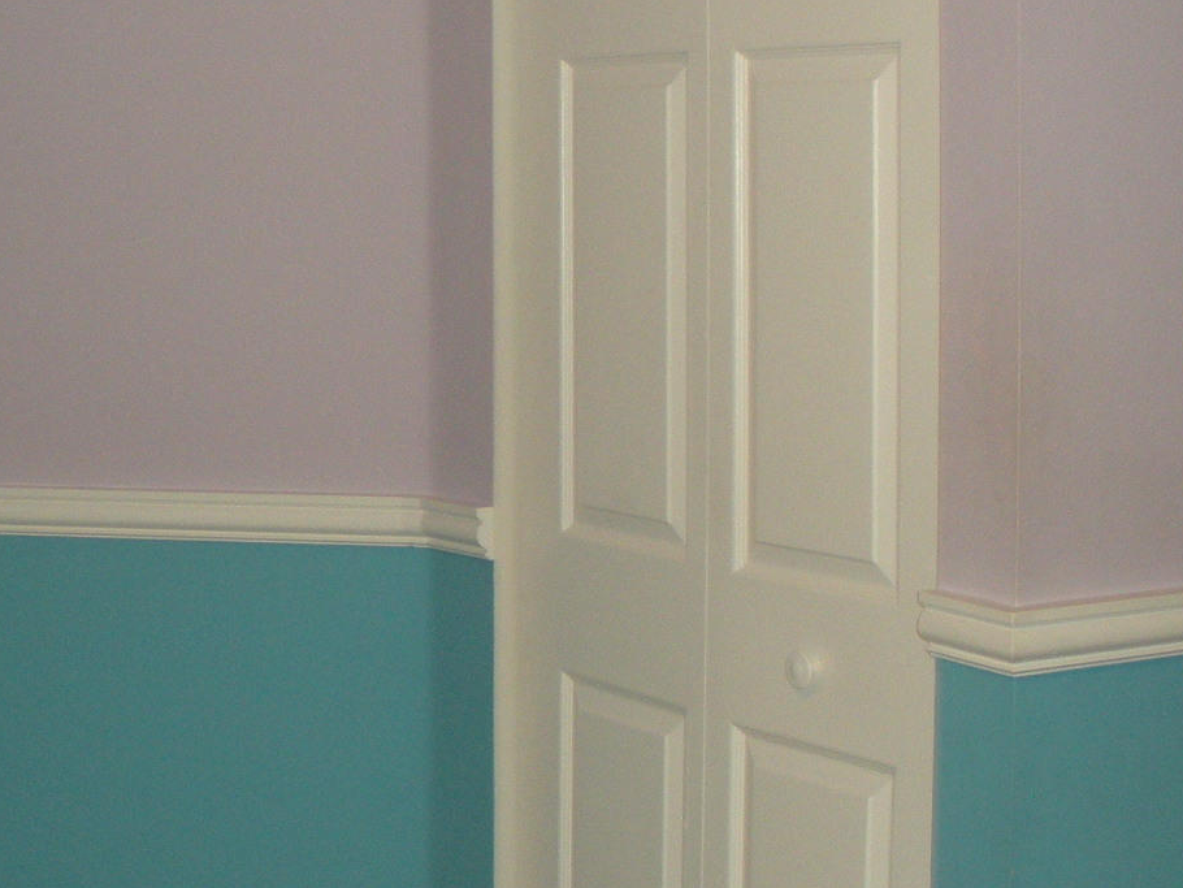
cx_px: 360
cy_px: 393
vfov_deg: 18.2
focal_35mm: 81
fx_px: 2769
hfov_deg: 24.0
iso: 166
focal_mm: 6.3
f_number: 3.5
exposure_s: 1/30
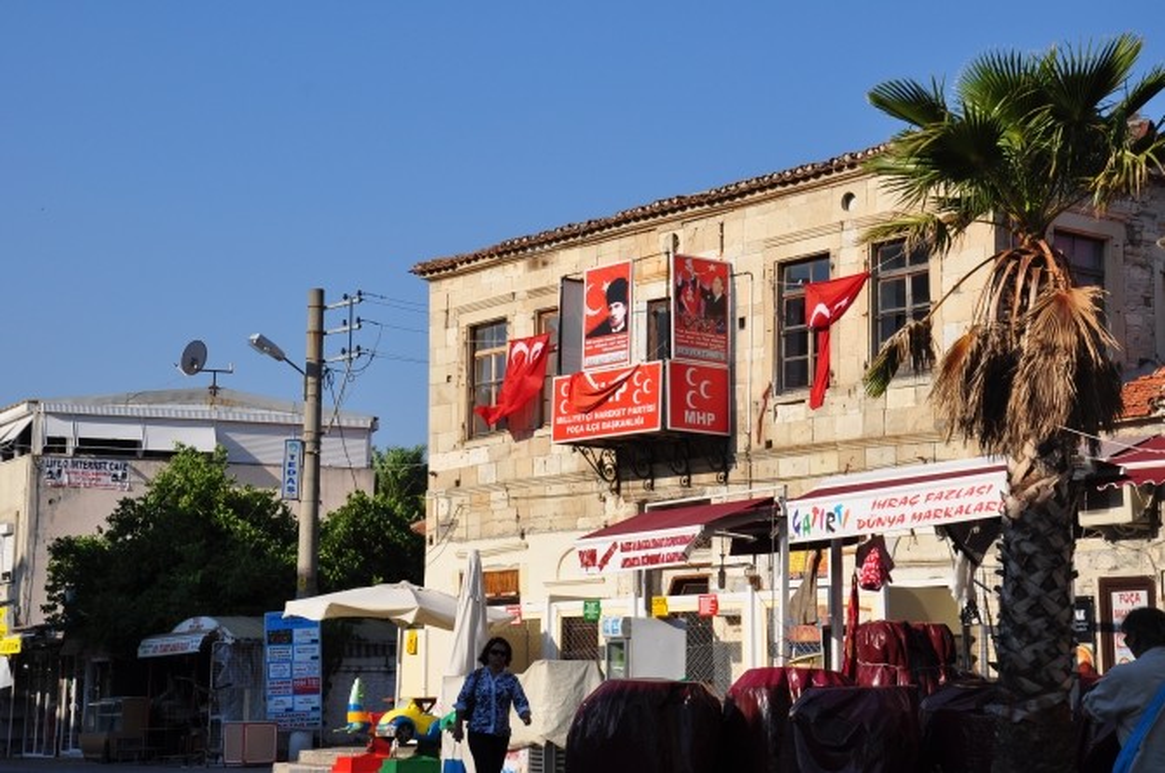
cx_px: 582
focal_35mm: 75
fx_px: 2424
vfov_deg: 18.1
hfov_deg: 27.0
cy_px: 386
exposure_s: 1/400
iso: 200
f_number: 11
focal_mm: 50
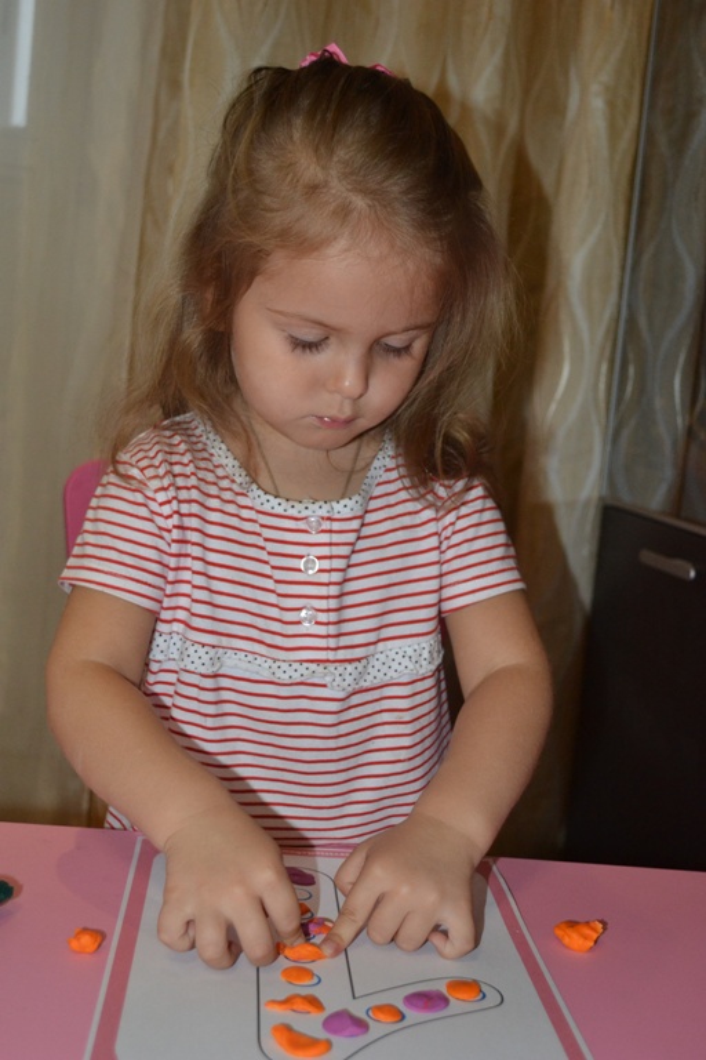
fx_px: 1324
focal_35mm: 45
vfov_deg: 43.6
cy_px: 530
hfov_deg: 29.9
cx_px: 353
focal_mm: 30
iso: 1400
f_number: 4.5
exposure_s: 1/60
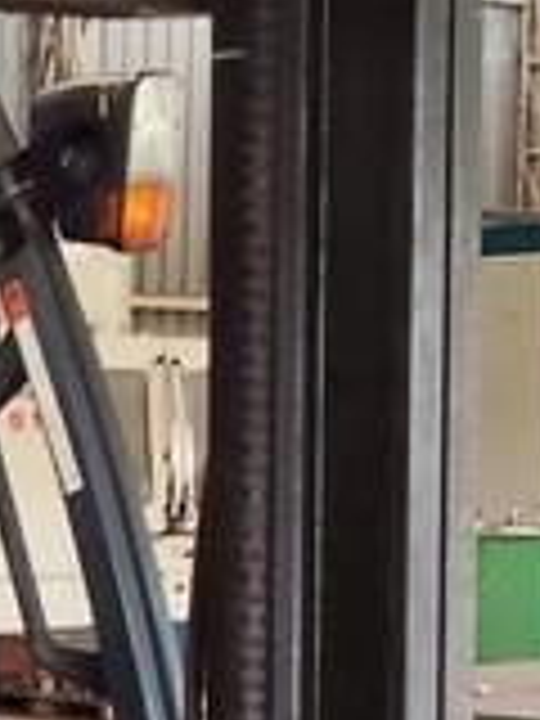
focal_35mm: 130
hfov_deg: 10.5
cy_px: 742
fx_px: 2704
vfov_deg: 14.9
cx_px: -544
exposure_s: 1/30
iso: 125
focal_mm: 2.78
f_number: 2
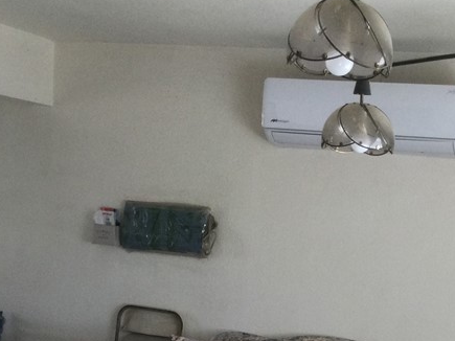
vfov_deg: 19.2
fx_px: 959
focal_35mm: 73
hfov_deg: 26.4
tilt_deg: -7.9
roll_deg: -2.0
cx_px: 324
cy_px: 394
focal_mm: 3.3
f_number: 2.4
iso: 25
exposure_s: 1/30
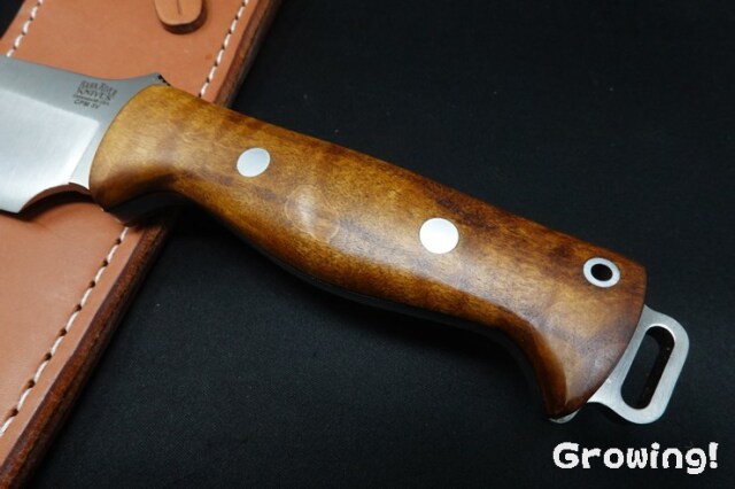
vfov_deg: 53.1
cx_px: 368
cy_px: 244
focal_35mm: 24
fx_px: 490
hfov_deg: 73.8
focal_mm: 9
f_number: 10
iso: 800
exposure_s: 1/30
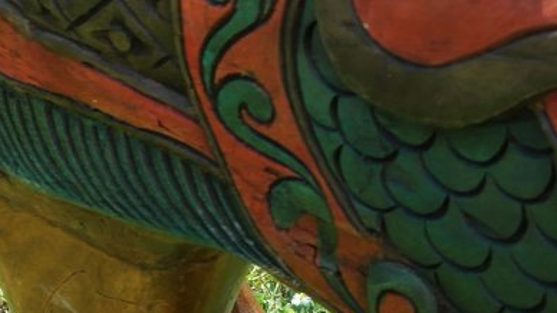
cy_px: -20
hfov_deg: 10.3
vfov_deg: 6.0
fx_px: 2983
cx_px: 811
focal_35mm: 202
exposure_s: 1/320
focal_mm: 30
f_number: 5.6
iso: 200
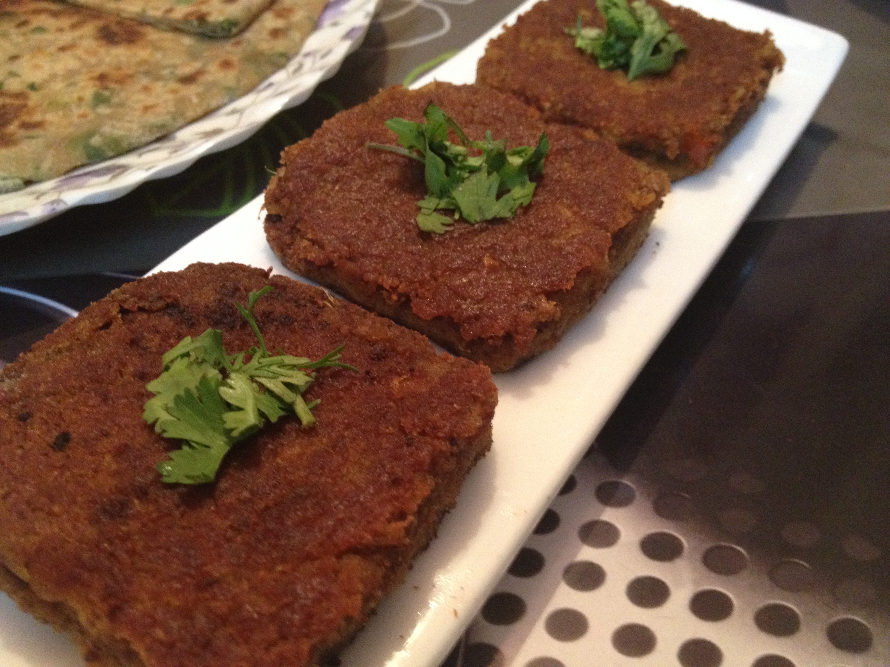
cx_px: 445
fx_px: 900
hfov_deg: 52.6
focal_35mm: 35
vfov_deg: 40.7
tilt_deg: -48.1
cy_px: 334
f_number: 2.4
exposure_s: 1/17
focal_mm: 4.28
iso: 400
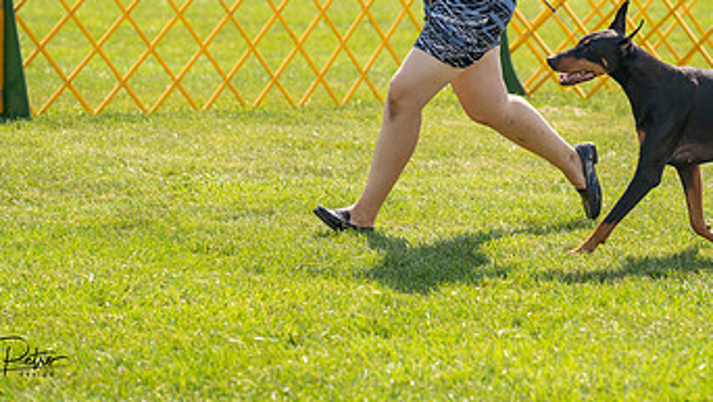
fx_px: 5241
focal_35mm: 277
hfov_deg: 7.8
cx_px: 536
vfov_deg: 4.4
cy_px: 9
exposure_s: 1/1600
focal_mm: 156
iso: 200
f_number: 3.5
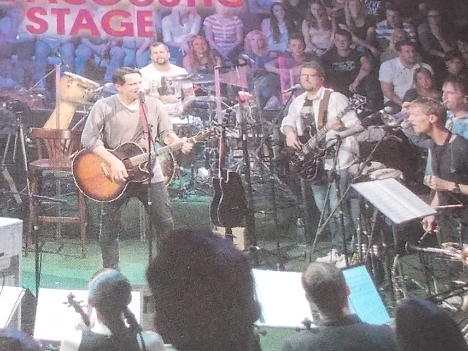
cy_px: 246
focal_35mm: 77
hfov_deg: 24.8
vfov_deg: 19.1
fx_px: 1041
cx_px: 80
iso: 200
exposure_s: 1/30
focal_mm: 4.1
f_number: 3.3
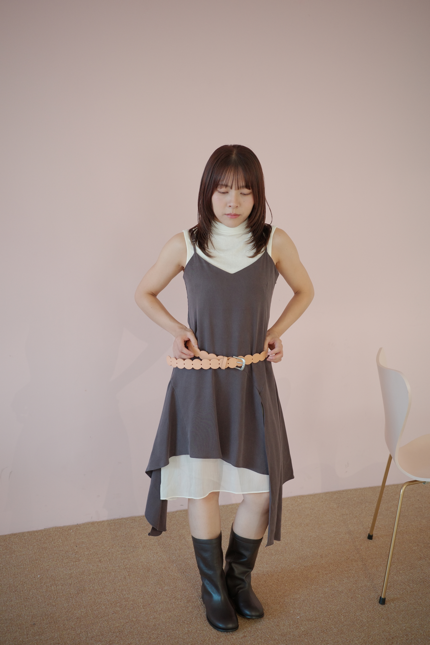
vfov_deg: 48.5
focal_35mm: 40
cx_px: 215
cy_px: 322
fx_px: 717
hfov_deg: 33.4
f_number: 2.8
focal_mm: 26
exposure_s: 1/100
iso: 320
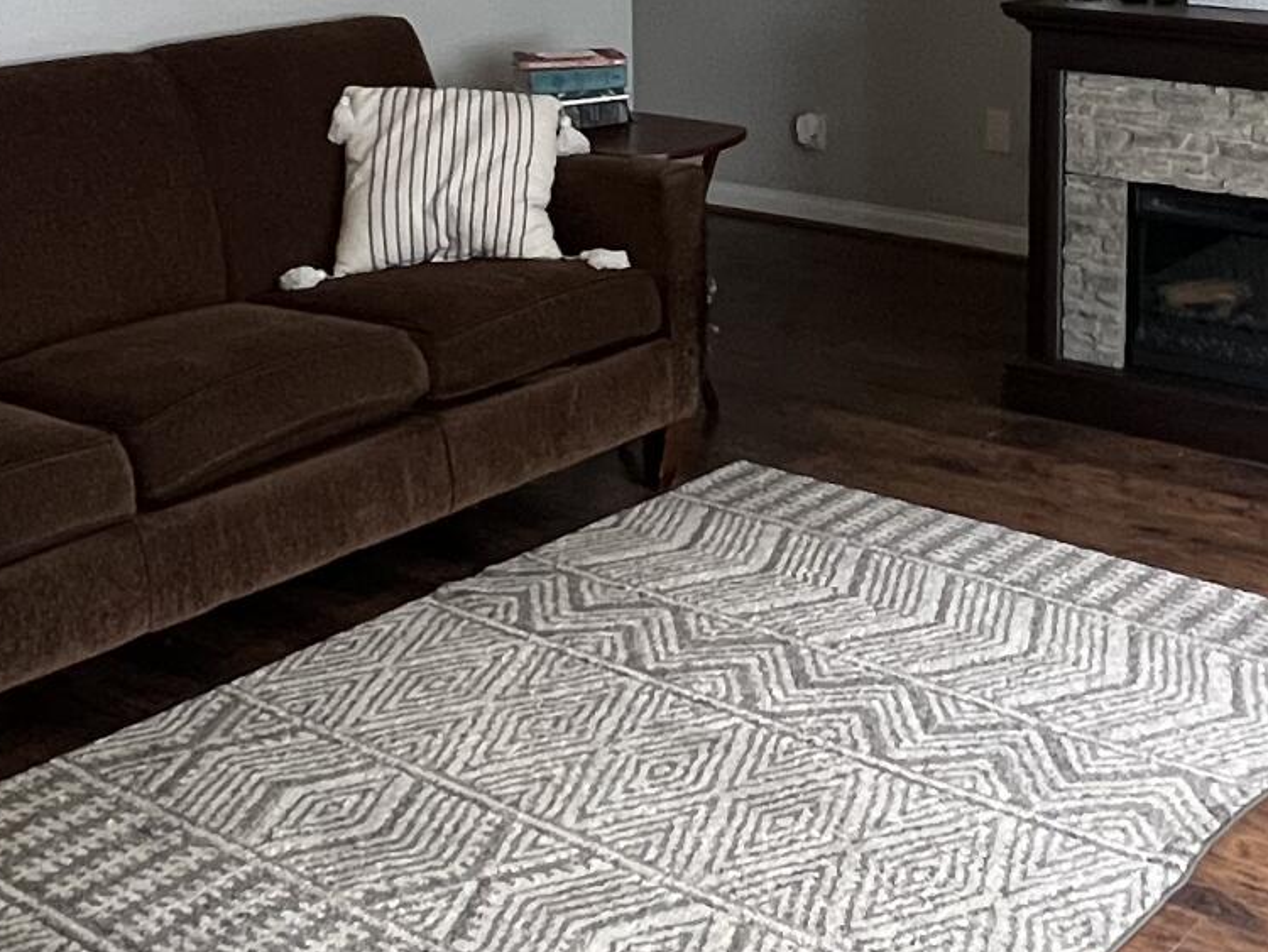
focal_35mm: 52
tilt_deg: -8.4
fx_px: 1905
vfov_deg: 26.6
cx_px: 915
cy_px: 7
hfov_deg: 36.1
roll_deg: -0.2
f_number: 1.8
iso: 320
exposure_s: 1/60
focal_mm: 1.57
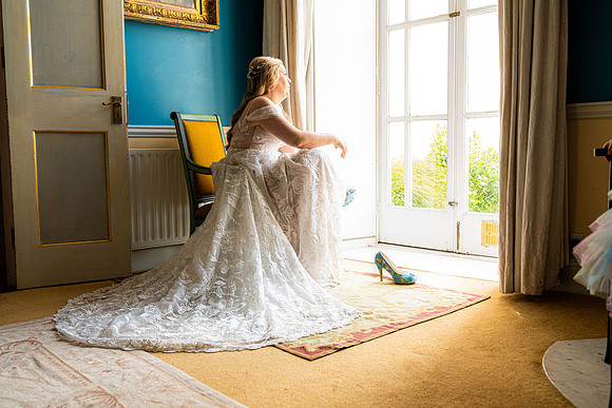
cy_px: 204
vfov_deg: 37.9
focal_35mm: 35
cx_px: 306
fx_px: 595
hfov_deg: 54.4
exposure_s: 1/200
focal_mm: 35
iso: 1000
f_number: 4
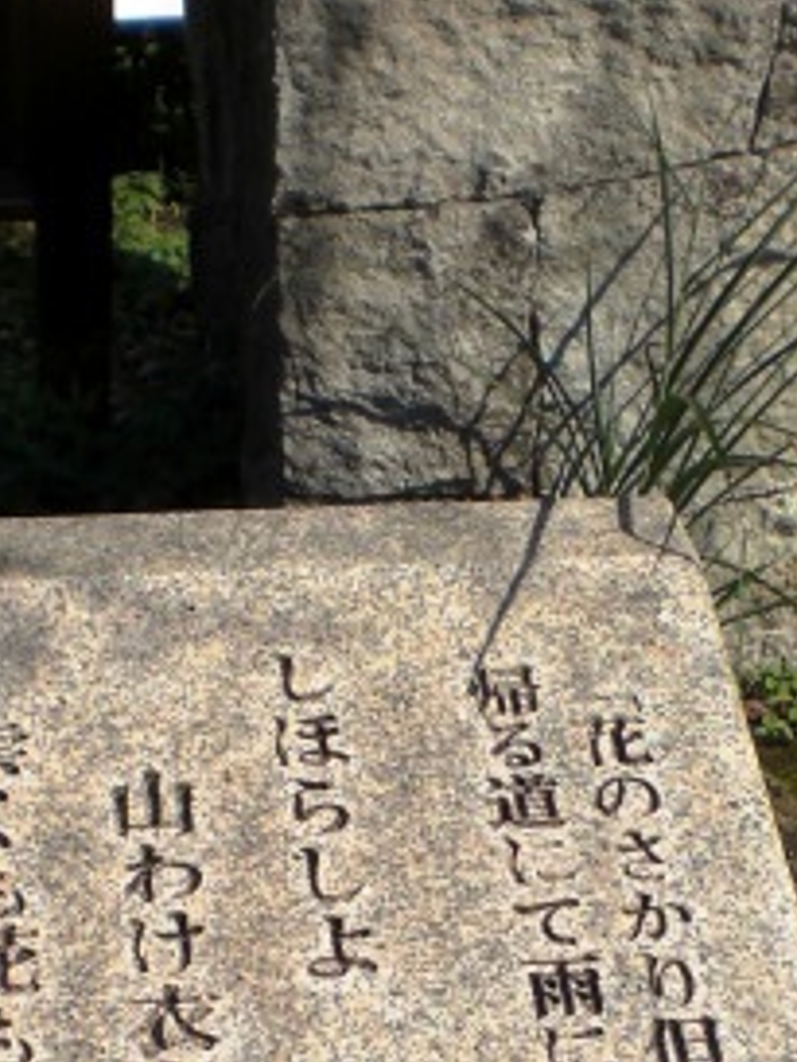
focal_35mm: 89
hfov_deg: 16.5
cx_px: 210
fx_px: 2730
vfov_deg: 21.4
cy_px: 1004
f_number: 4.4
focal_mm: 6.3
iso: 50
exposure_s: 1/400
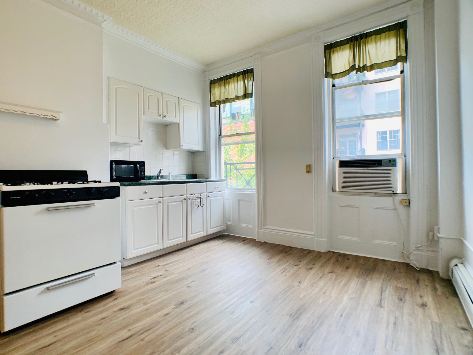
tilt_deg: -0.4
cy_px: 178
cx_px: 236
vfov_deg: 53.1
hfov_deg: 67.3
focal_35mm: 26
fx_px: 355
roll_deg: +0.9
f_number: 1.8
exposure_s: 1/118
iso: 100
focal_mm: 4.25
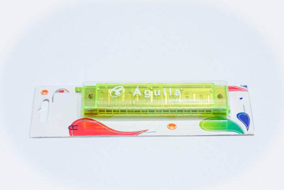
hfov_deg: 19.5
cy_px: 95
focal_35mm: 105
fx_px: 828
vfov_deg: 13.0
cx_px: 142
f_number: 5
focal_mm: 70
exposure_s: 1/640
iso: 3200
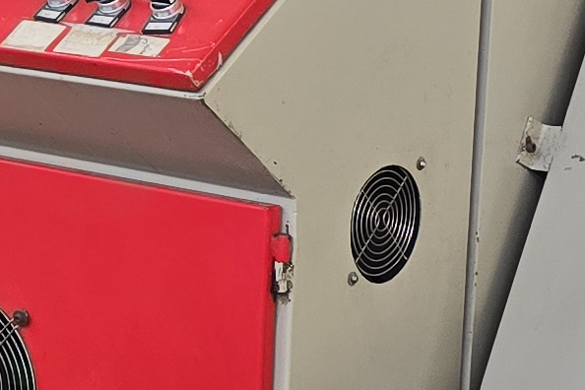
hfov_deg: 11.9
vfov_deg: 8.5
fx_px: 2616
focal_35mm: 161
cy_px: 38
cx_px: -437
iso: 125
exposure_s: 1/180
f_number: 1.7
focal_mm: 6.3
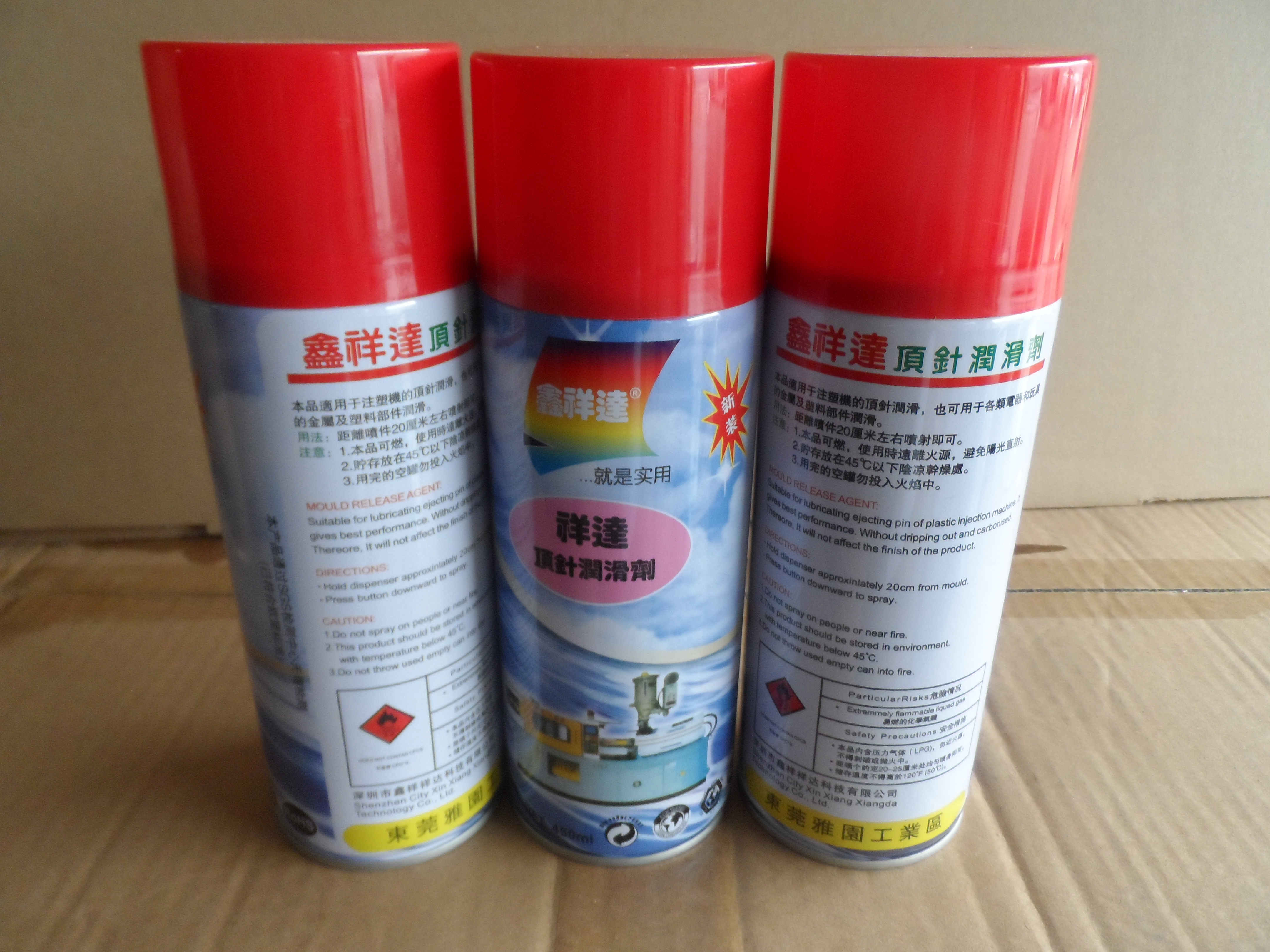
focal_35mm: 24
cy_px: 476
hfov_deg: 71.6
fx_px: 881
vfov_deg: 56.8
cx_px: 635
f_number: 3.2
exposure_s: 1/30
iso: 320
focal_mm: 4
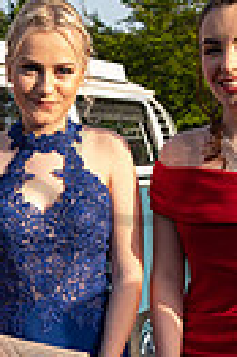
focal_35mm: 100
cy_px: 322
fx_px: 990
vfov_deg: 20.0
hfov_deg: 13.6
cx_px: 38
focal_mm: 19.6
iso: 100
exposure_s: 1/250
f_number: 4.5
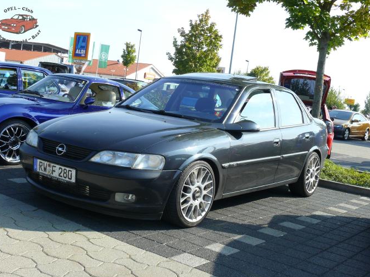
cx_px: 178
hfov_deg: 41.2
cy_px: 142
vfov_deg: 31.5
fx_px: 492
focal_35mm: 46
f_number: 5
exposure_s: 1/250
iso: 100
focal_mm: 9.3
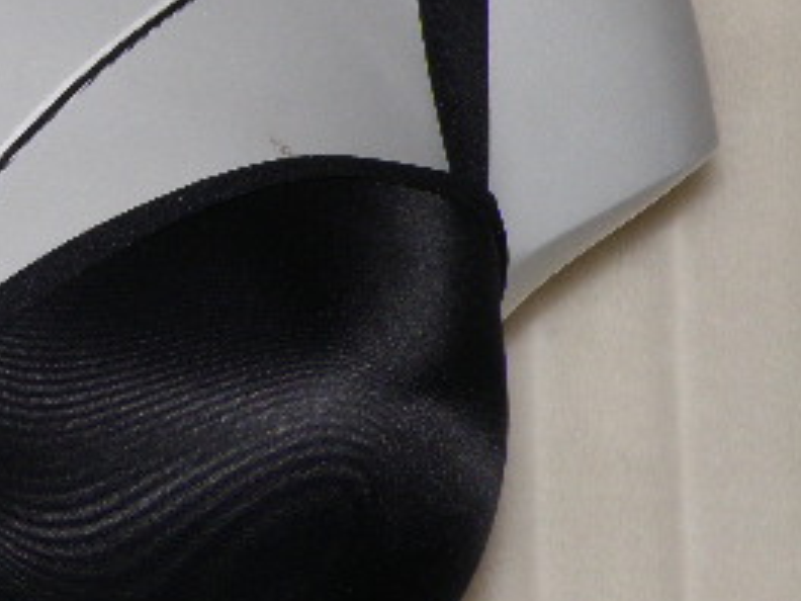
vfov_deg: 9.6
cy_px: 258
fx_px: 3587
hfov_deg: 12.5
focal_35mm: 155
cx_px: -109
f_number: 3.6
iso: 100
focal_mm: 11.46
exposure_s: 1/60
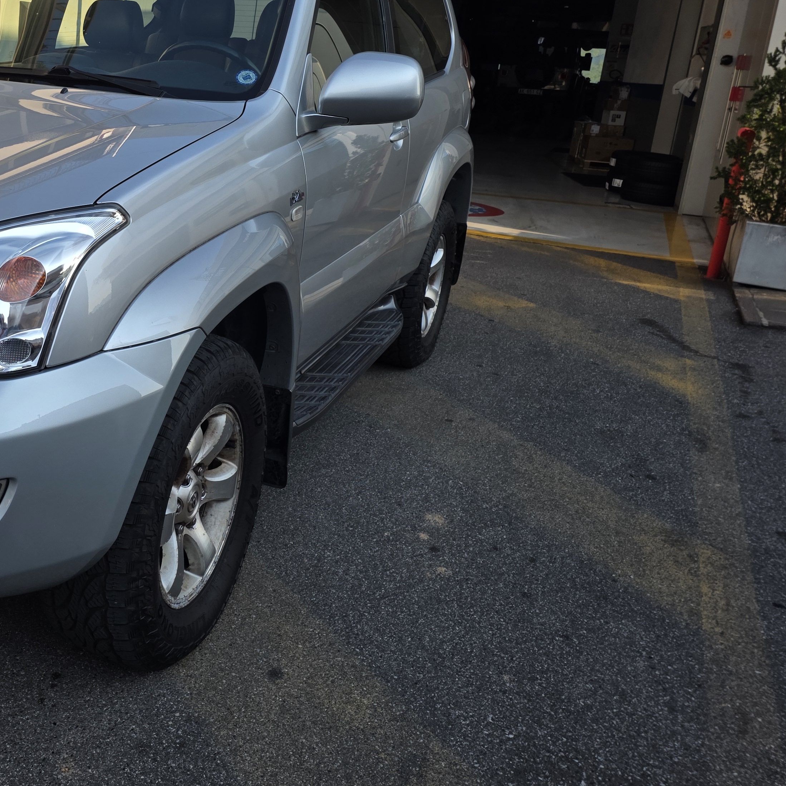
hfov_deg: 41.4
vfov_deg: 44.5
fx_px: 951
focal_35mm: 37
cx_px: 80
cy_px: 281
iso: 80
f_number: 1.7
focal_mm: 6.25
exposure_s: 1/2397
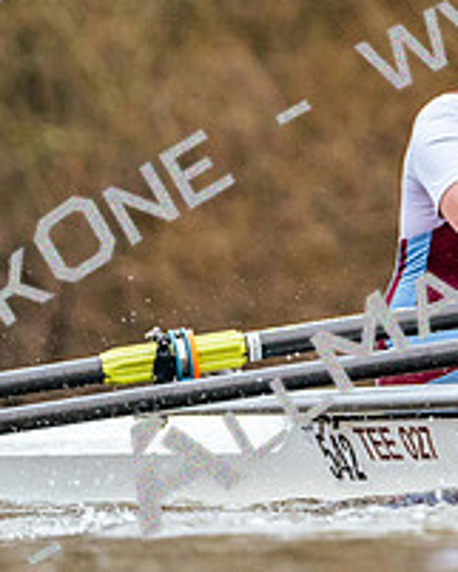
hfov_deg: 1.3
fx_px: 20317
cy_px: 98
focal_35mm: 1200
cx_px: 708
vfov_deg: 1.6
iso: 5000
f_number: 6.3
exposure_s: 1/2000
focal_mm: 444
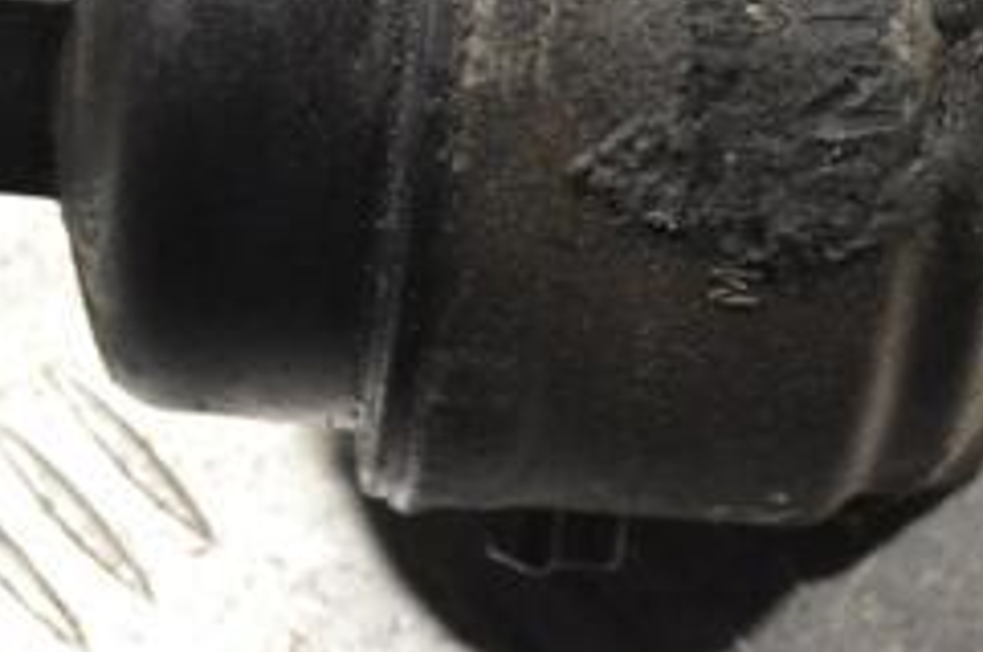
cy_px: -61
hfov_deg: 12.1
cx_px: 991
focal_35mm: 168
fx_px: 4588
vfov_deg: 8.1
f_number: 8
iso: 3200
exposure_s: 1/250
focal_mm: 45
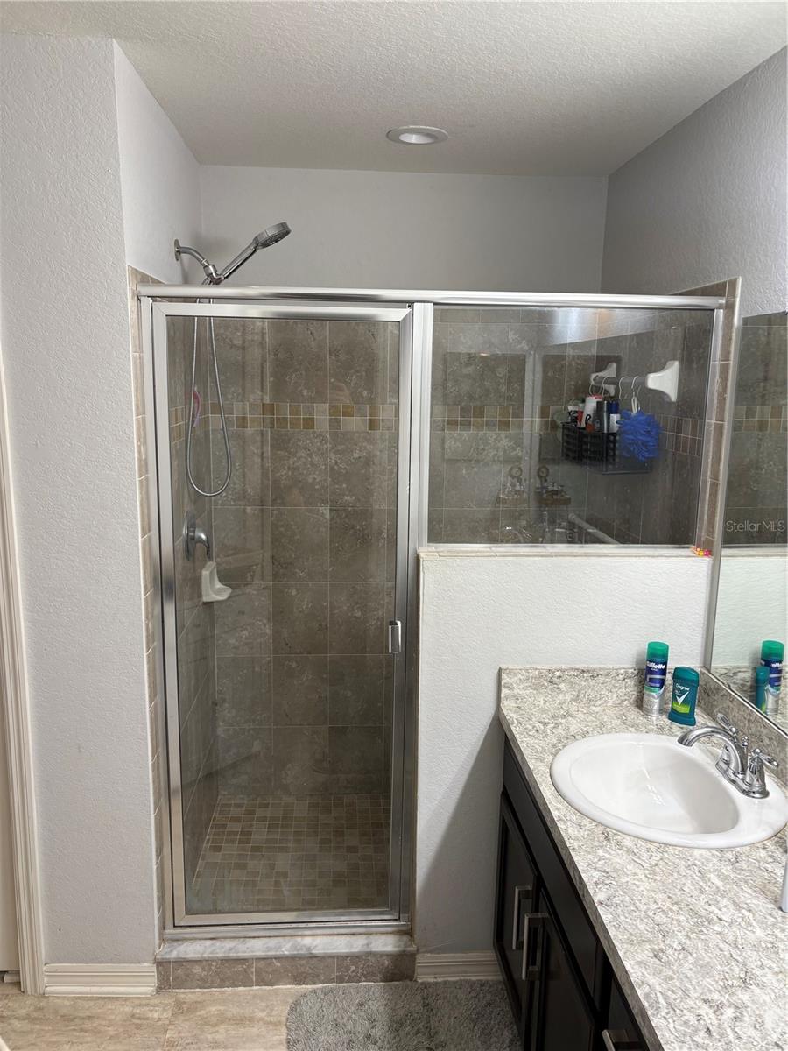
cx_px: 394
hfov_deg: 53.1
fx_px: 789
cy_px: 526
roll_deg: -1.3
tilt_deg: -9.7
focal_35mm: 26
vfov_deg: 67.3
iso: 64
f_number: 1.6
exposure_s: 1/60
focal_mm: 5.96
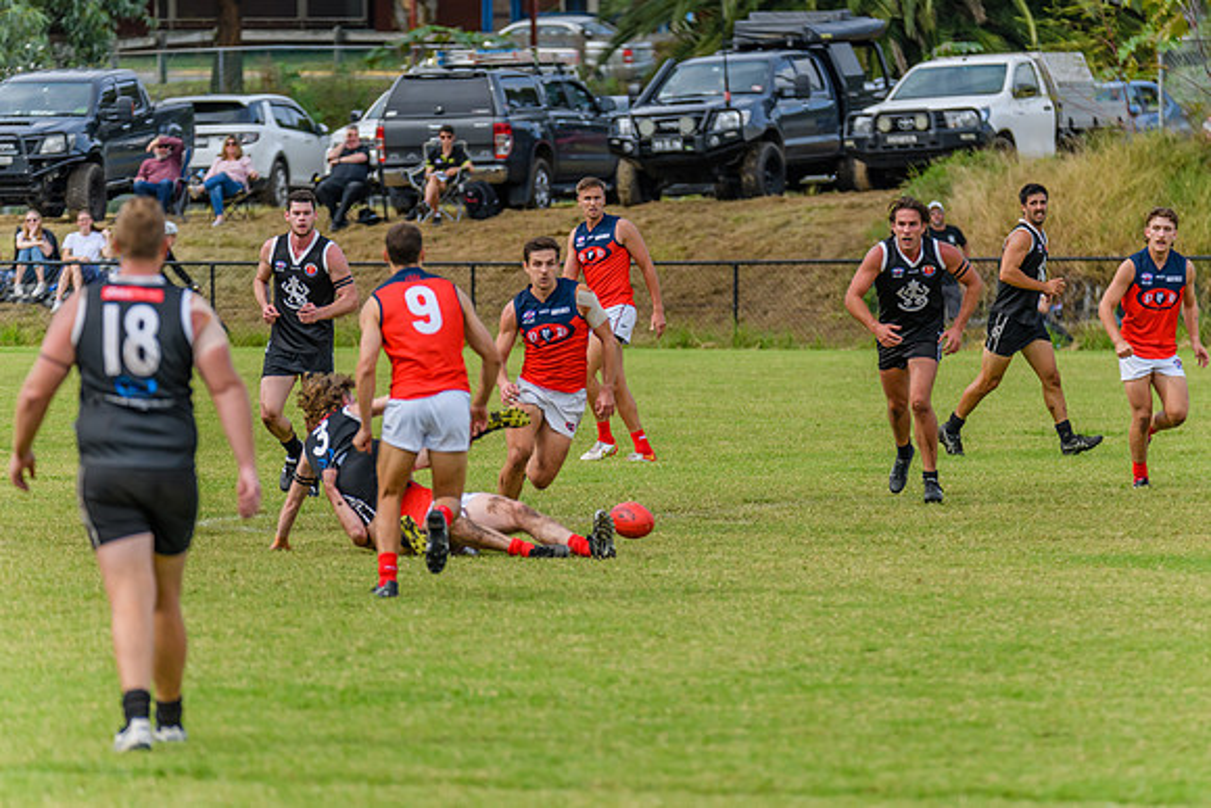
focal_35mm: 395
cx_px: 648
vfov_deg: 3.5
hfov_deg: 5.2
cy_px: 426
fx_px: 13296
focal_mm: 350
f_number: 6
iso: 900
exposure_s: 1/2000
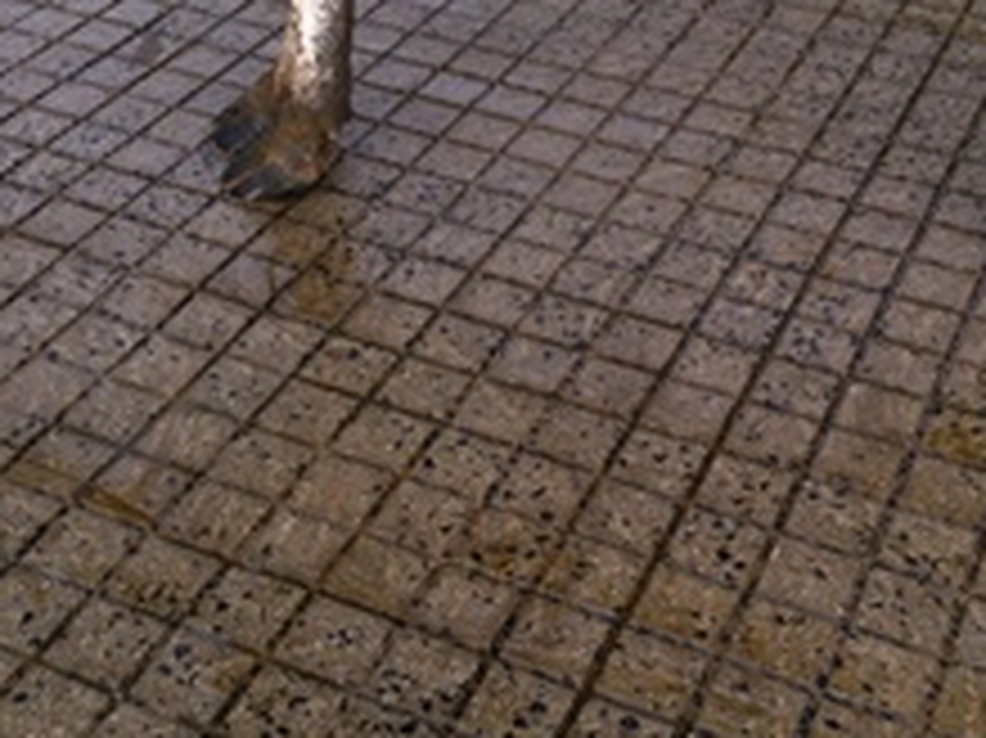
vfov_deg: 22.8
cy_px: 214
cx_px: 428
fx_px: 1822
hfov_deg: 30.2
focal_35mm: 64
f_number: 2.8
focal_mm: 3.85
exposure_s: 1/232
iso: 80
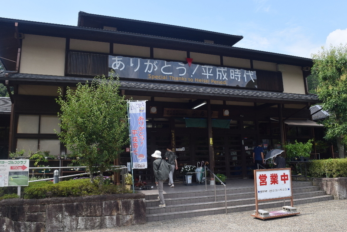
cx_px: 174
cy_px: 116
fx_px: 289
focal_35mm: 30
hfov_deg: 61.9
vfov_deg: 43.6
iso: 200
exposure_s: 1/125
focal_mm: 20
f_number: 11
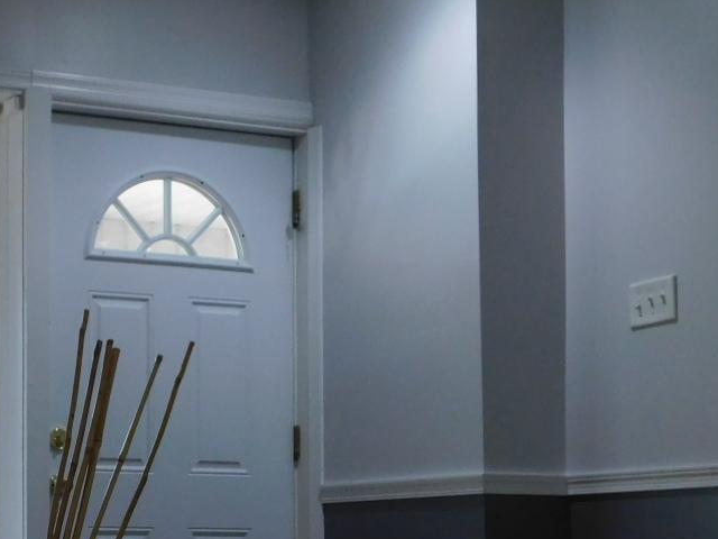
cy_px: 528
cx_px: -43
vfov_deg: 14.6
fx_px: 2074
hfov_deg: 19.0
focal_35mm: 100
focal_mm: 7.1
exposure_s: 1/30
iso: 250
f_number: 3.6
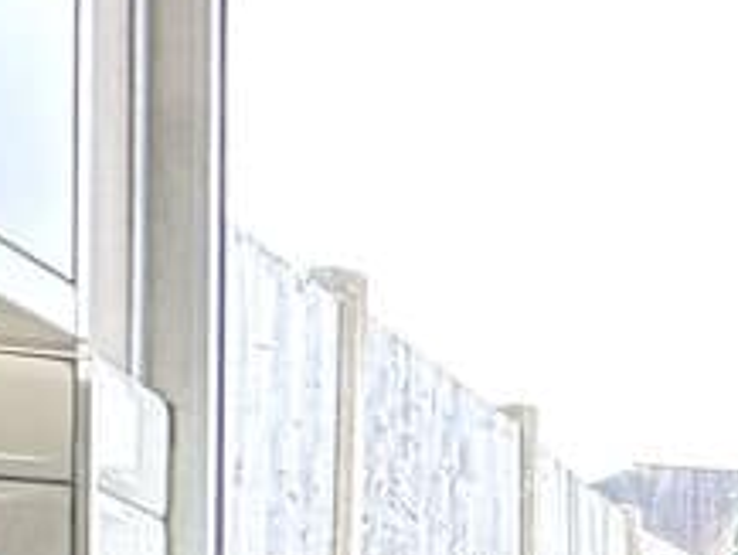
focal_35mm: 93
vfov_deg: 14.7
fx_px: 1984
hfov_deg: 12.3
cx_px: 2075
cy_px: 865
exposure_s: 1/100
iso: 160
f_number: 2.2
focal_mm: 2.22
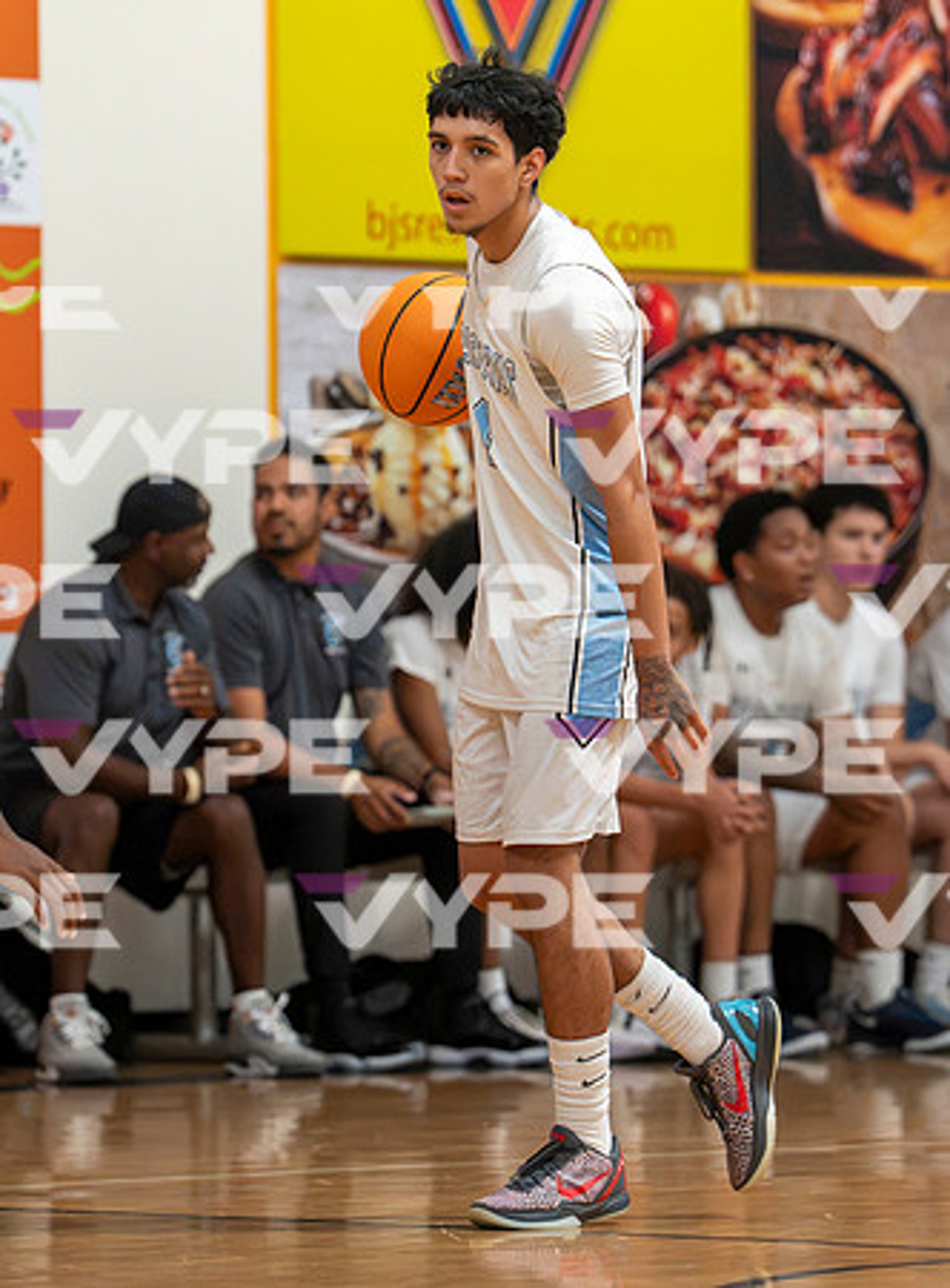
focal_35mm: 301
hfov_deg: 4.9
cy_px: 615
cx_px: 522
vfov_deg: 6.6
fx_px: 11131
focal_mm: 158
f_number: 3.2
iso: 10000
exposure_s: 1/1250
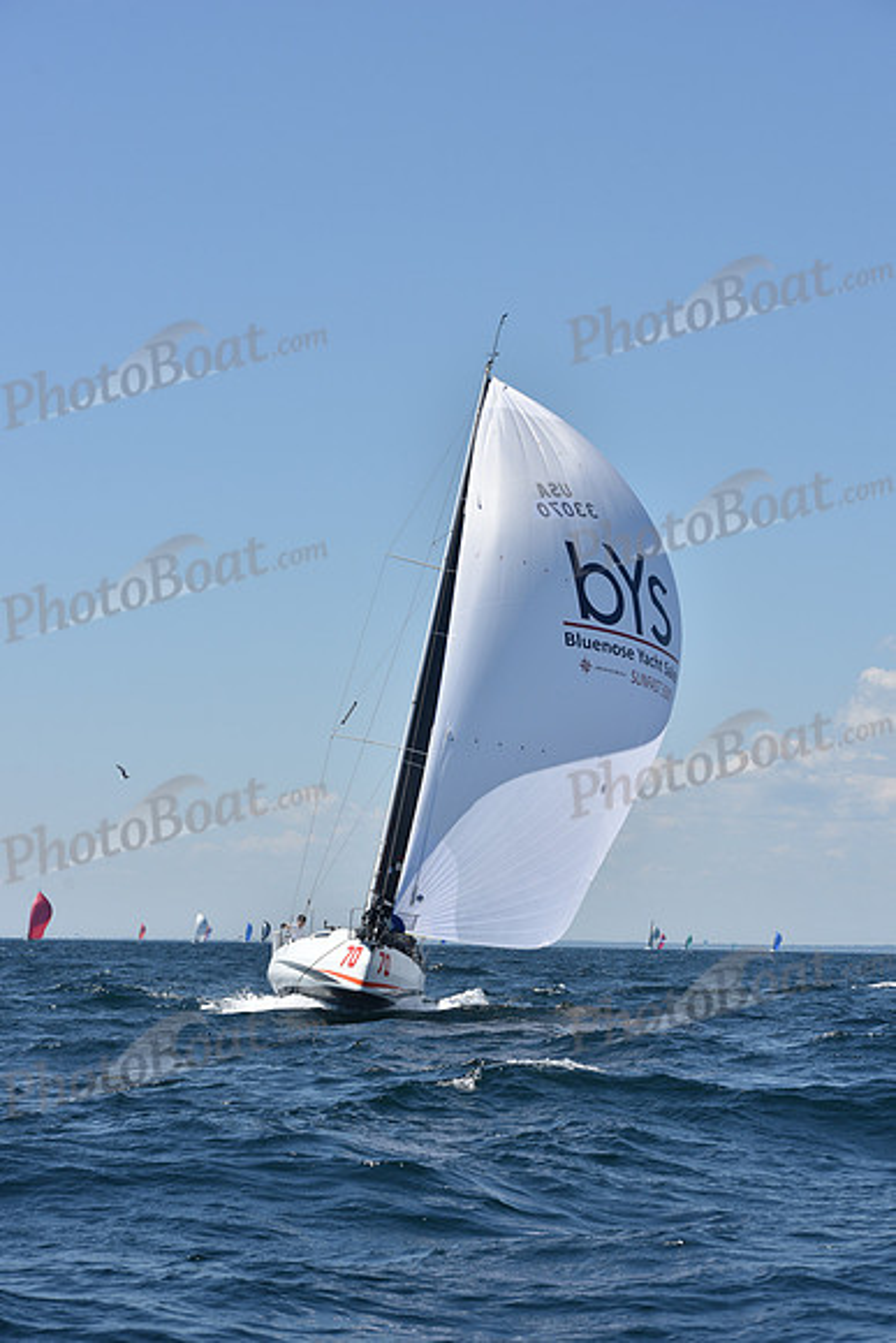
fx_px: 3432
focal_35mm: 92
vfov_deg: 22.1
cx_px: 448
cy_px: 672
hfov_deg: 14.9
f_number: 8
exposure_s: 1/1000
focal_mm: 92
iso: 200
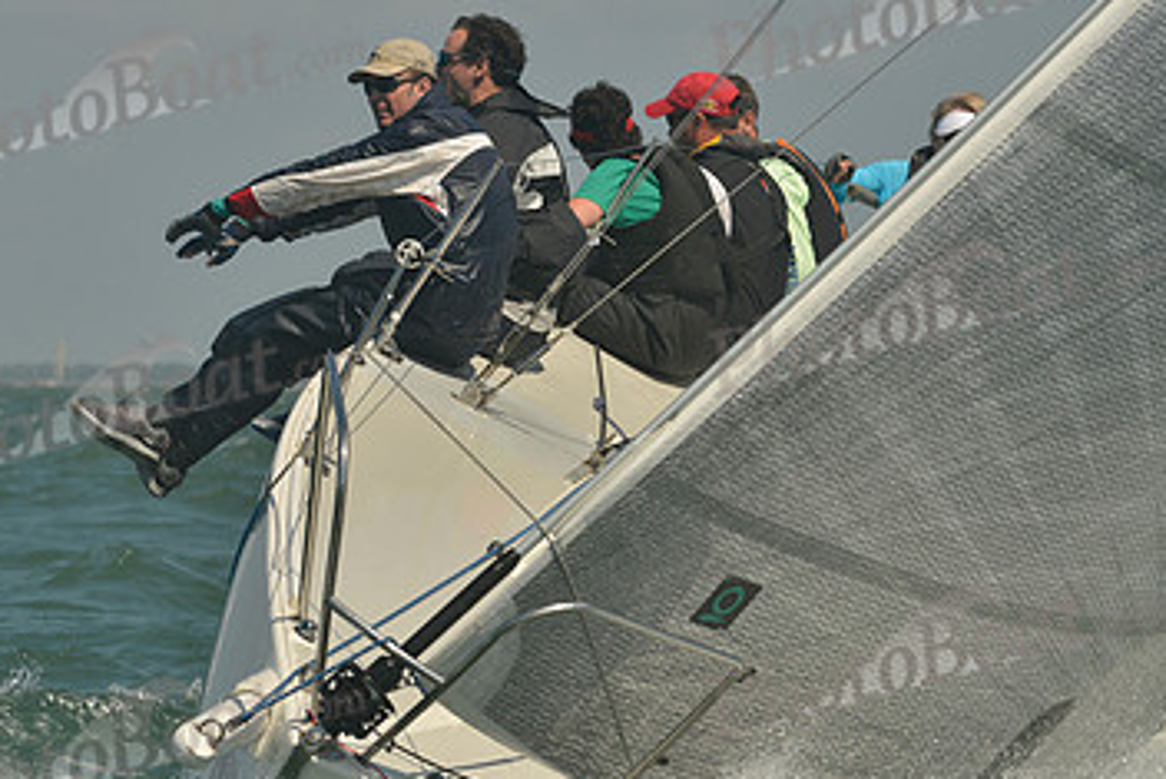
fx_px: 10692
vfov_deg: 4.2
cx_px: 540
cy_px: 529
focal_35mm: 330
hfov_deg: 6.2
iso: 280
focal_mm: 200
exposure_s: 1/1250
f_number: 10
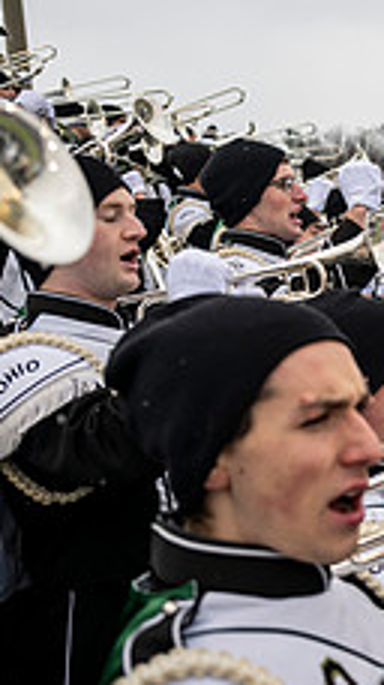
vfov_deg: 32.7
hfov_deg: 16.5
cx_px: 630
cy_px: 266
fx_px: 1160
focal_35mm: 64
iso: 160
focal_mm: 24
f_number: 2.8
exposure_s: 1/500
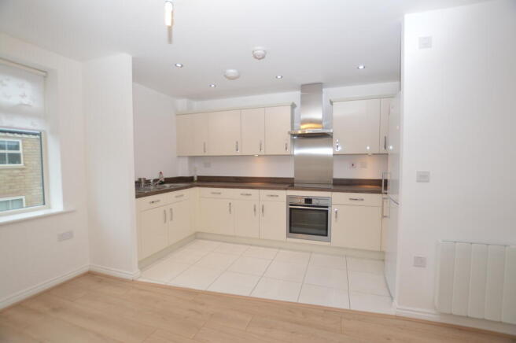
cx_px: 258
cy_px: 172
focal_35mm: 15
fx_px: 215
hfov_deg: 100.4
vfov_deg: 77.2
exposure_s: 1/80
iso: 400
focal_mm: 10
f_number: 4.5
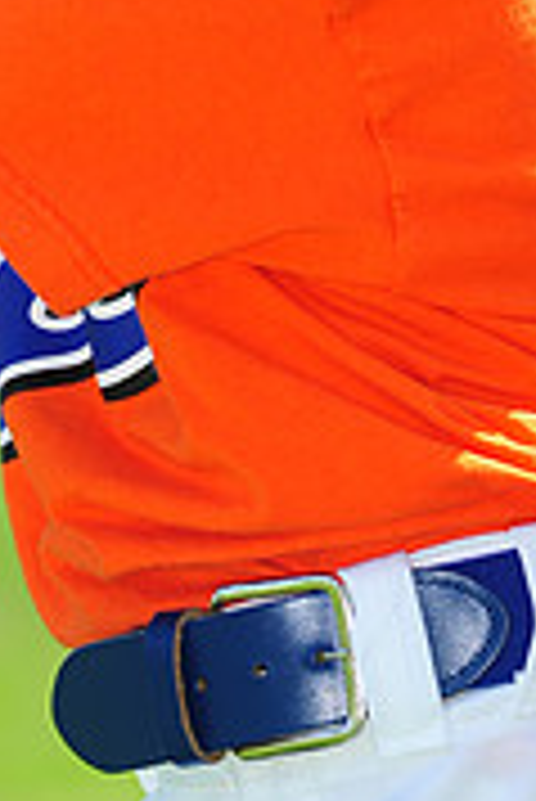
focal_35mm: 650
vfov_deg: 3.2
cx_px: 72
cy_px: -279
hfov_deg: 2.1
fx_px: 14487
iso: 200
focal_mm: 200
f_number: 4.5
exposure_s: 1/640
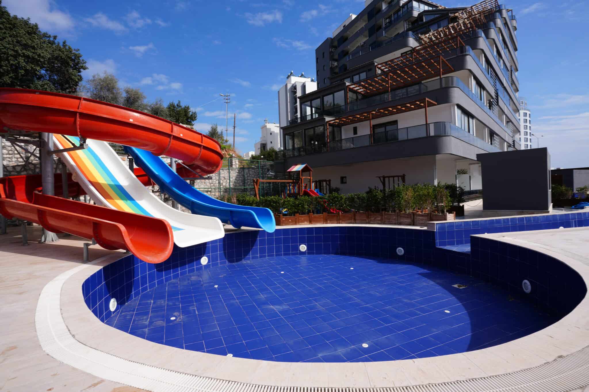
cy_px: 196
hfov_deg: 93.3
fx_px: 278
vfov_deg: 70.4
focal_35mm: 17
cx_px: 294
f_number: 10
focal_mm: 17
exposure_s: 1/200
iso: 100
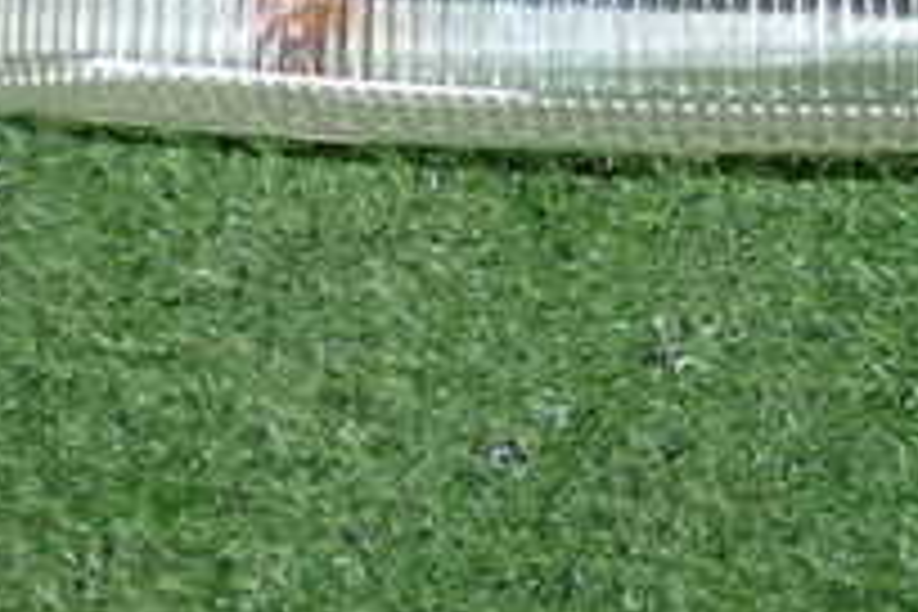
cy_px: -306
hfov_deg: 20.6
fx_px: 2499
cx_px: 738
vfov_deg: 13.2
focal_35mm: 98
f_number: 7.1
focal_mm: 5.79
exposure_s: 1/30
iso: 200
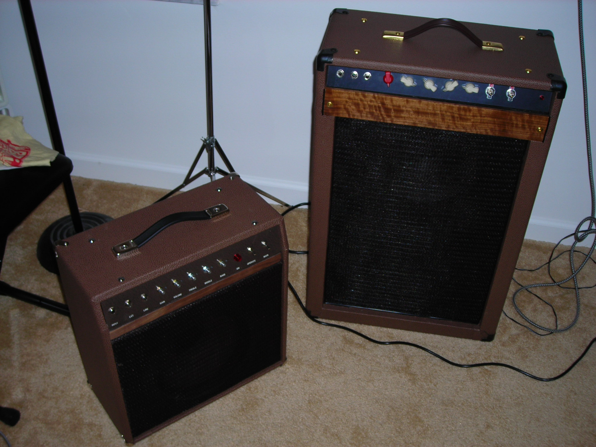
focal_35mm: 41
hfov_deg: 45.8
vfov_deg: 35.1
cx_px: 298
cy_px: 224
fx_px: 706
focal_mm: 6.8
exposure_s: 1/60.1
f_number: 3.3
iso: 50
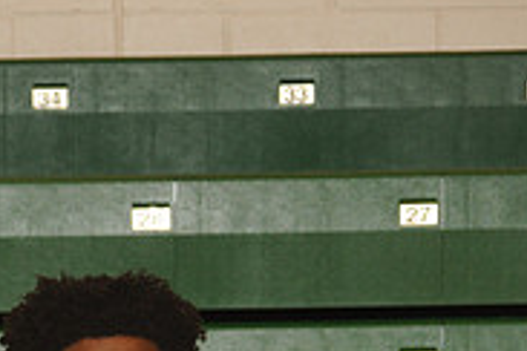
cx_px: 60
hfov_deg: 6.2
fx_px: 4874
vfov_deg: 4.1
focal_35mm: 333
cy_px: 806
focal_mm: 105
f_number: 6.3
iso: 1250
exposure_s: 1/60
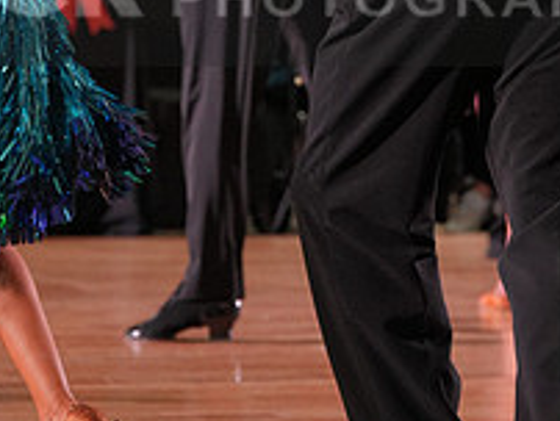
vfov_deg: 5.7
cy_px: -25
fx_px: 4195
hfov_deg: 7.6
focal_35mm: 259
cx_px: 340
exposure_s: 1/400
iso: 2000
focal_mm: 94
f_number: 4
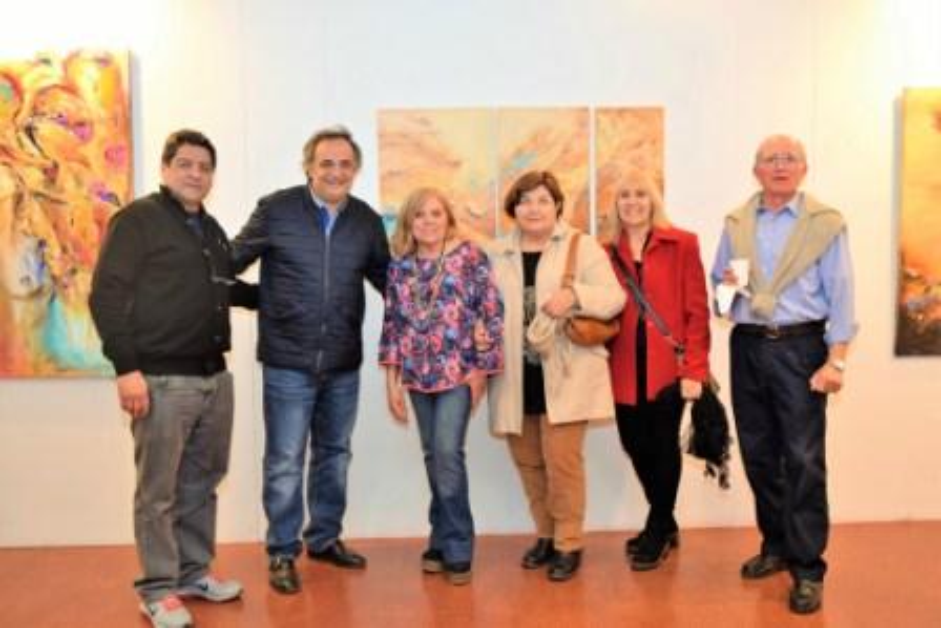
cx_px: 470
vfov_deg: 36.9
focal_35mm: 36
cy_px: 314
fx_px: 941
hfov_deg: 53.1
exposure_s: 1/100
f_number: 5
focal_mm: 24
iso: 800
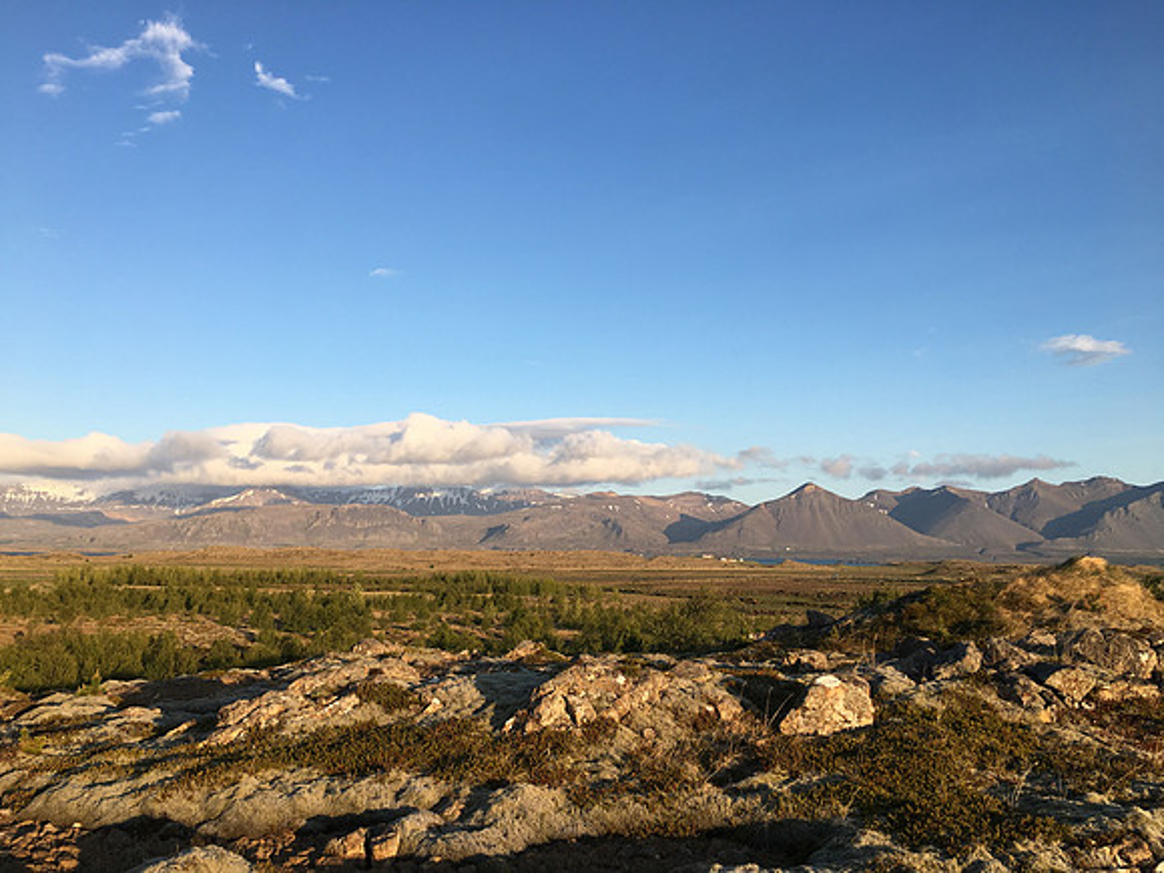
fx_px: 975
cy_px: 436
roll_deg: -0.7
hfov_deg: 61.7
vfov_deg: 48.2
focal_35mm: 29
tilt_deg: +4.7
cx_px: 582
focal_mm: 4.15
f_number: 2.2
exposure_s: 1/793
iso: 25
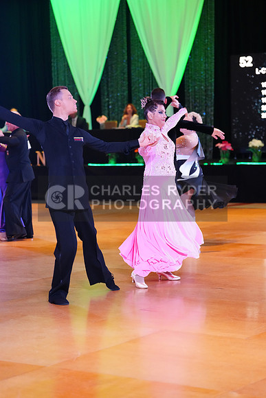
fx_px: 1008
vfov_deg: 22.4
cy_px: 199
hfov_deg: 15.0
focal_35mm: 91
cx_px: 133
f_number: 2.8
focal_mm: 91
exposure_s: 1/400
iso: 5000
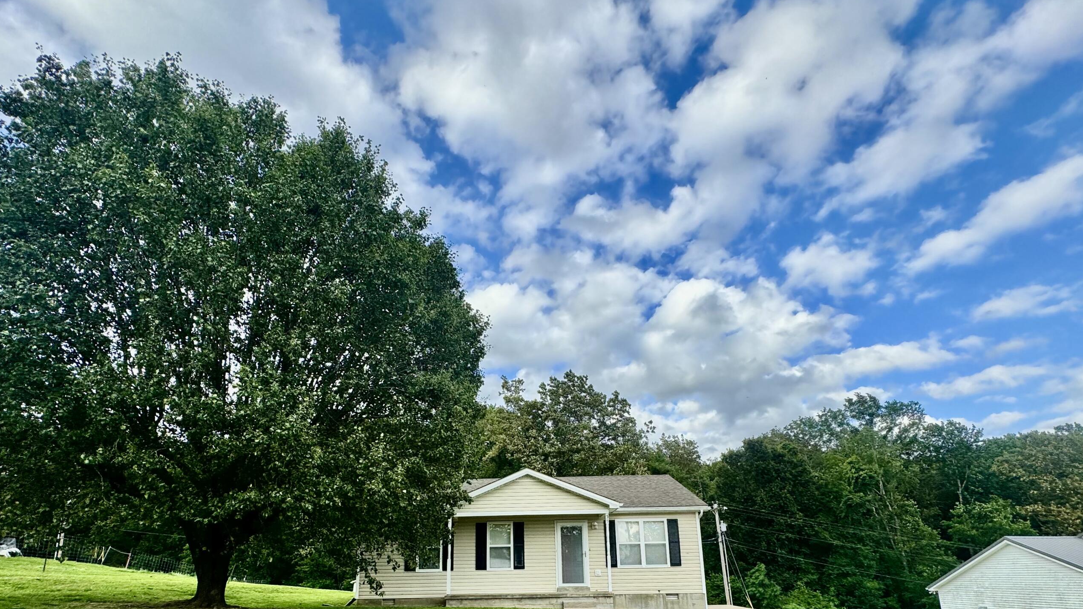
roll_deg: +1.4
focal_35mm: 18
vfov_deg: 58.0
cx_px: 527
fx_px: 517
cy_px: 455
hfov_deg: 92.6
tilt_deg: +14.1
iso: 40
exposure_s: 1/840
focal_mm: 2.22
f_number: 2.2
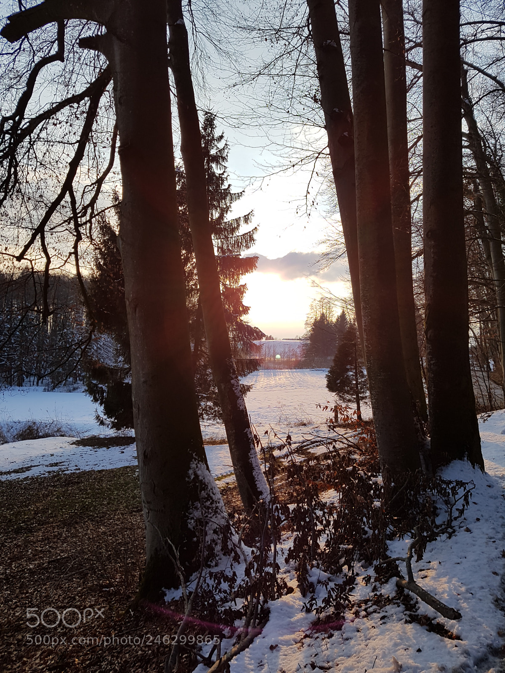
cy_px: 336
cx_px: 252
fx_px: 506
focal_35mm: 26
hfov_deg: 53.1
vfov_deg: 67.3
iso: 50
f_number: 1.7
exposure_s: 1/2168
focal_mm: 4.2
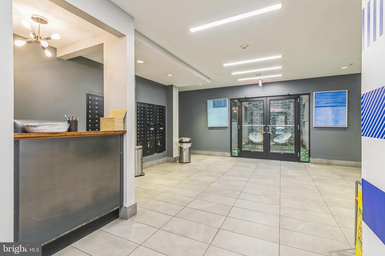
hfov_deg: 100.4
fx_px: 160
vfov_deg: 77.3
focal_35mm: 15
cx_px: 192
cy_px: 128
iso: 200
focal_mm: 10
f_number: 8
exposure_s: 1/4
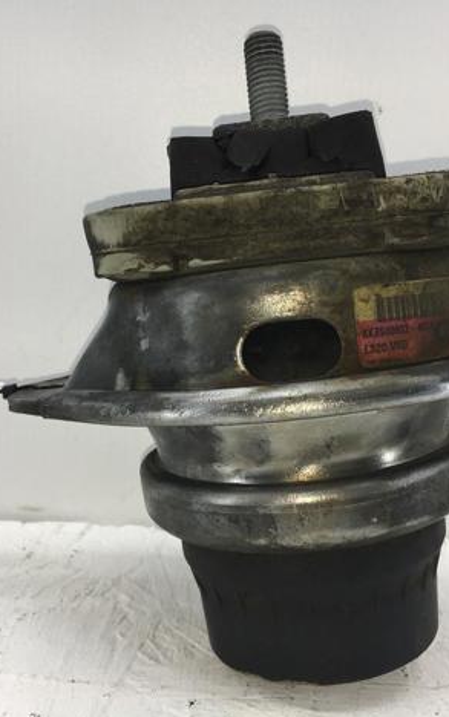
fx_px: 821
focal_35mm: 42
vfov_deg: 47.2
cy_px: 355
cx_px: 234
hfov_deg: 30.6
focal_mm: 4.15
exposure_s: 1/269
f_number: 2.2
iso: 25
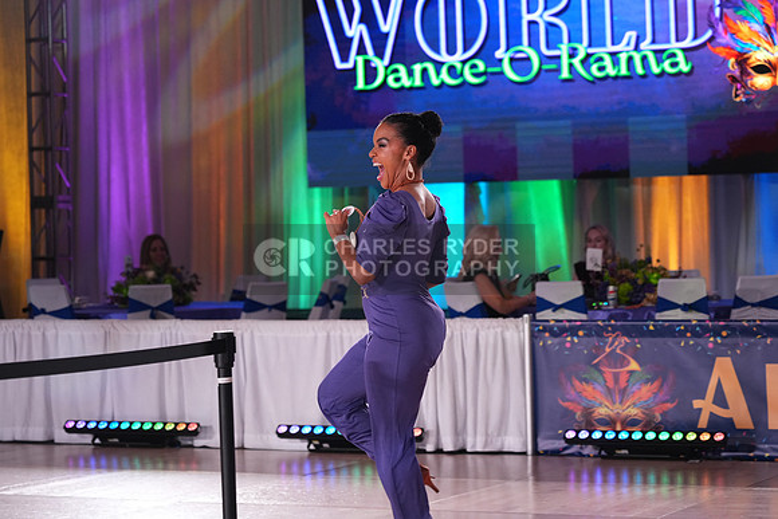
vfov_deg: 13.0
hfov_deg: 19.5
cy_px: 260
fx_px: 2270
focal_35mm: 105
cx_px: 389
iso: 2000
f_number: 4
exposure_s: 1/400
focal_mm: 105
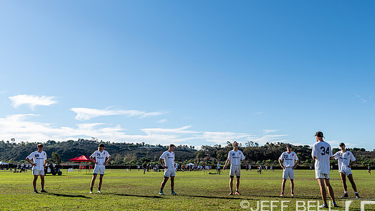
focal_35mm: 34
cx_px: 223
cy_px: 106
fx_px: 338
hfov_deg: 57.6
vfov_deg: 34.7
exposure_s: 1/400
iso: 100
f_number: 5.6
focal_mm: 24
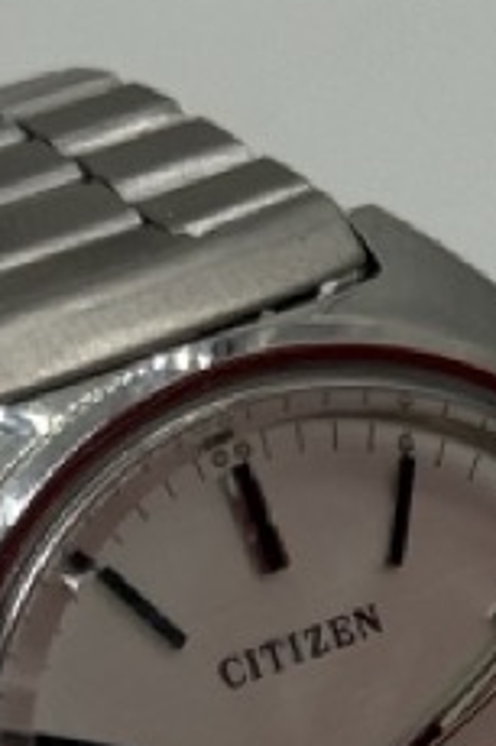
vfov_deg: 7.3
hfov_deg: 4.9
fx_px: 5754
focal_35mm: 278
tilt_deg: -48.5
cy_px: 1197
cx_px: 337
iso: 64
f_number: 1.78
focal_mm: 6.76
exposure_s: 1/783
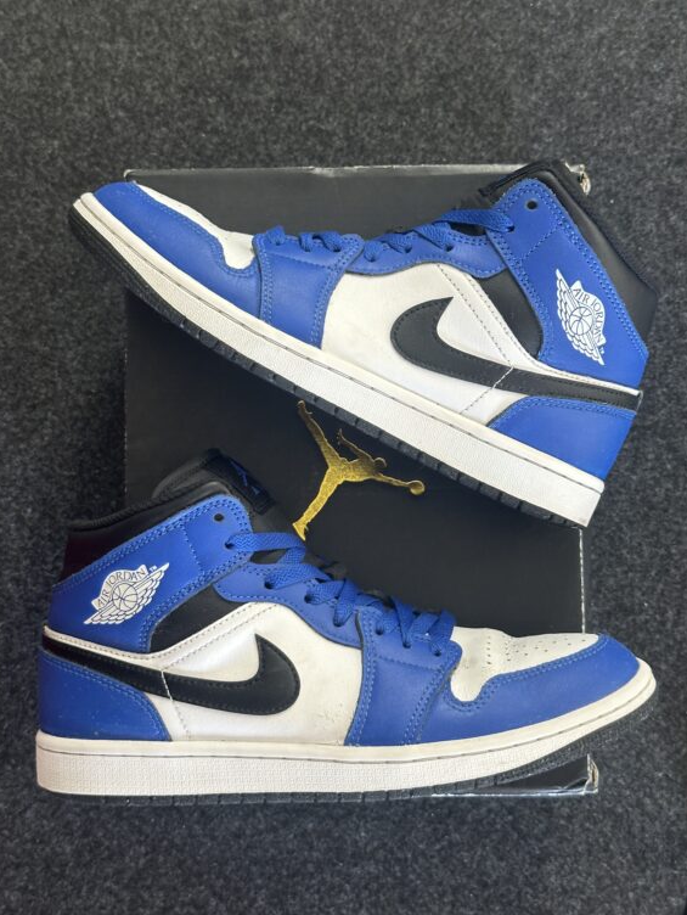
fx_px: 1348
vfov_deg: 37.5
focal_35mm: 51
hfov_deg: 28.6
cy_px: 467
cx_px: 339
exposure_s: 1/50
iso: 125
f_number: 1.78
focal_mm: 6.86
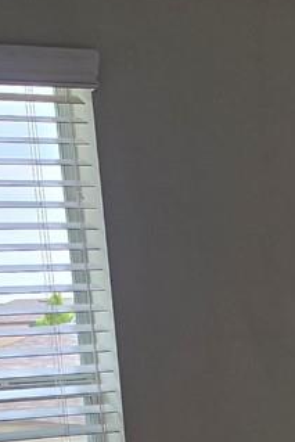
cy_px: 546
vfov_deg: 16.3
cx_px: 546
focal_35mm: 120
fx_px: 1473
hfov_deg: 10.7
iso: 80
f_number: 1.4
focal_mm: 6.5
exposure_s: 1/180
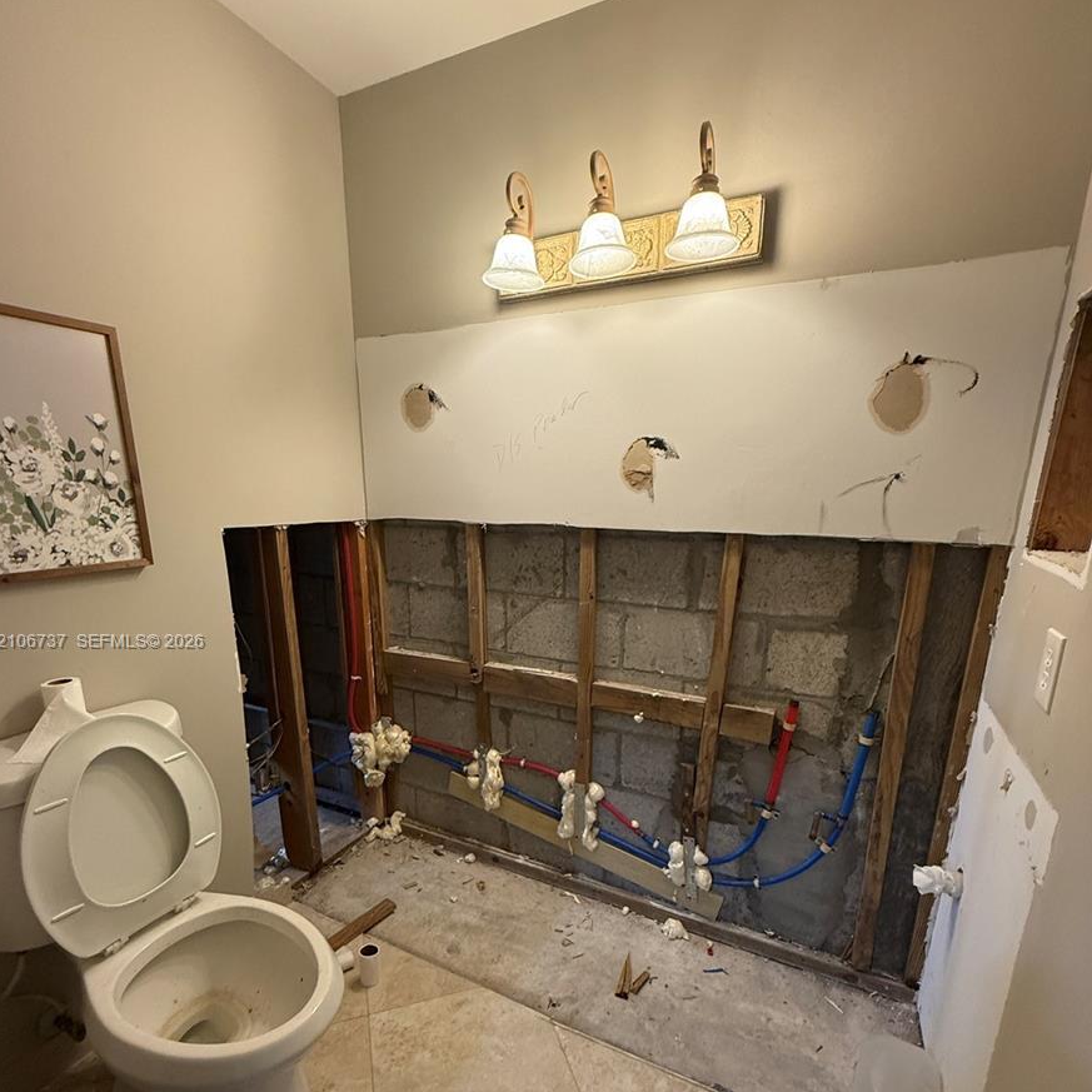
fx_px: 607
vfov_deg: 83.2
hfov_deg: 84.0
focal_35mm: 17
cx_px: 535
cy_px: 643
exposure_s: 1/120
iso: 320
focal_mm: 2.22
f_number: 2.2
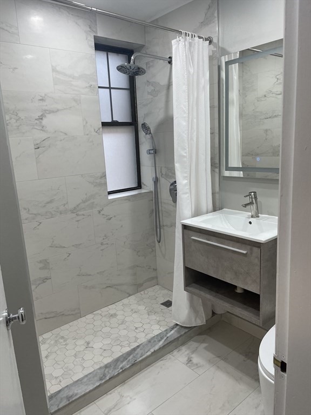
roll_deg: +3.4
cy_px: 208
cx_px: 156
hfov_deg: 53.1
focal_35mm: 26
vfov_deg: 67.3
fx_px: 311
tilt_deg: -10.8
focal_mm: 4.2
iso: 100
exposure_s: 1/120
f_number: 1.6
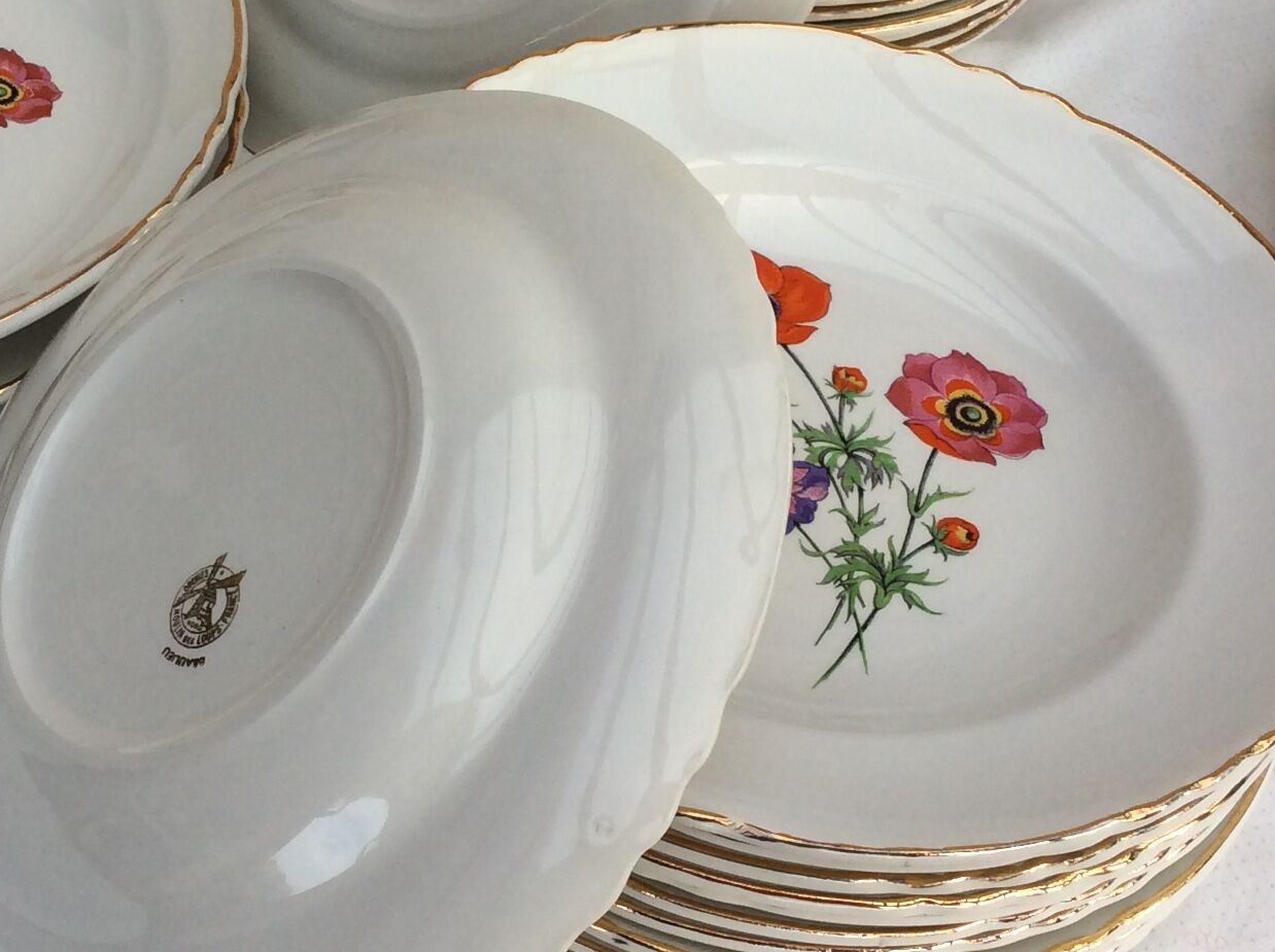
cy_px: 285
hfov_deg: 28.9
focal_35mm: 67
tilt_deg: -47.0
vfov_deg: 21.8
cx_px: 453
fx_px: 2464
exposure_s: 1/100
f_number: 2.4
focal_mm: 3.3
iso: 32
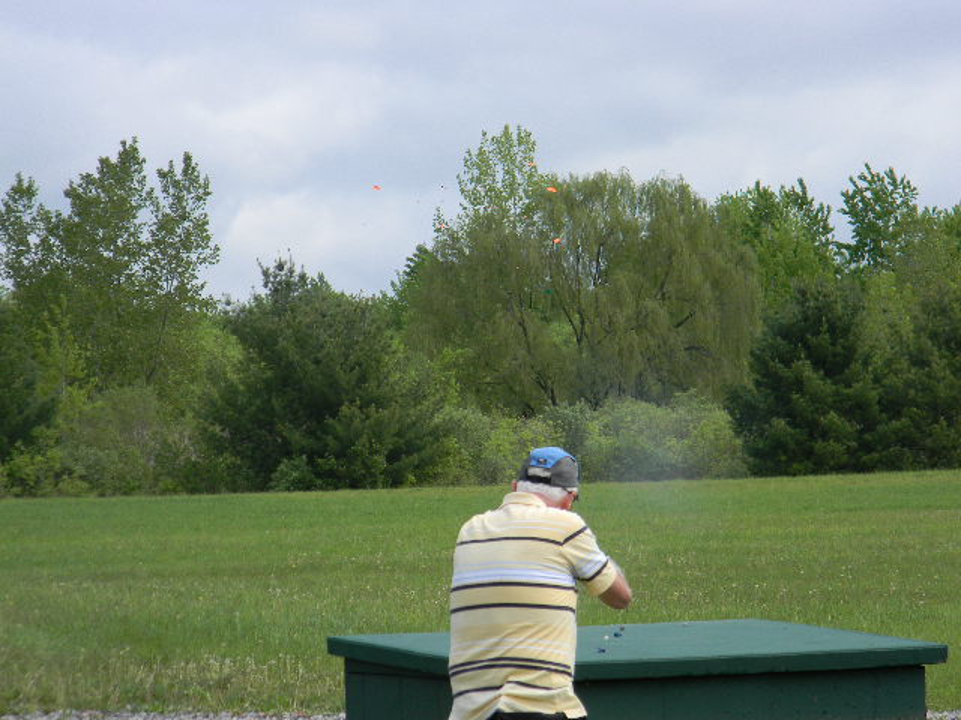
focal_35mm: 183
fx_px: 5080
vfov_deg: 8.1
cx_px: 480
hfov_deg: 10.8
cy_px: 360
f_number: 5.2
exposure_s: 1/355
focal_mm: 33.1
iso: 80
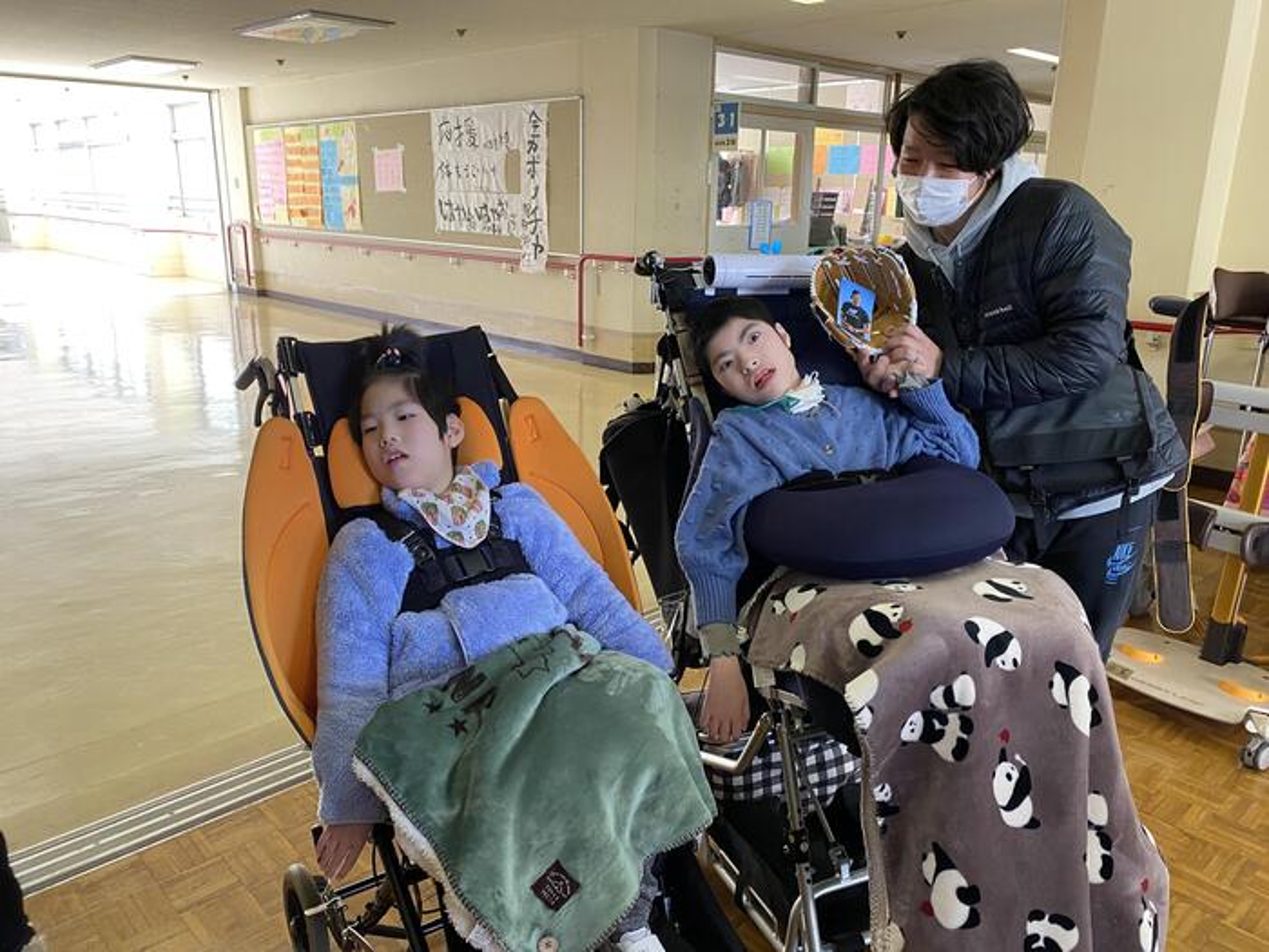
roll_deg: -0.5
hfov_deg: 67.3
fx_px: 953
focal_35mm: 26
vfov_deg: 53.1
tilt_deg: -18.3
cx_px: 634
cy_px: 476
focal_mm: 4.25
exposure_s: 1/60
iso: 80
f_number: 1.8
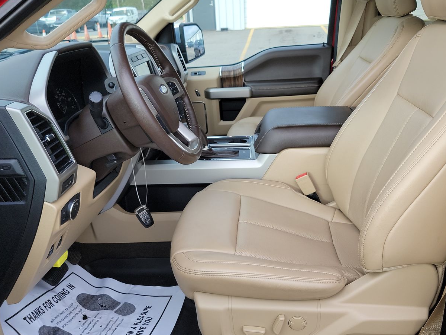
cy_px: 162
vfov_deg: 44.2
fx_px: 412
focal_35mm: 32
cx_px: 235
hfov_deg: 56.8
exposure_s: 1/119
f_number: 1.8
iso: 52
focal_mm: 6.7
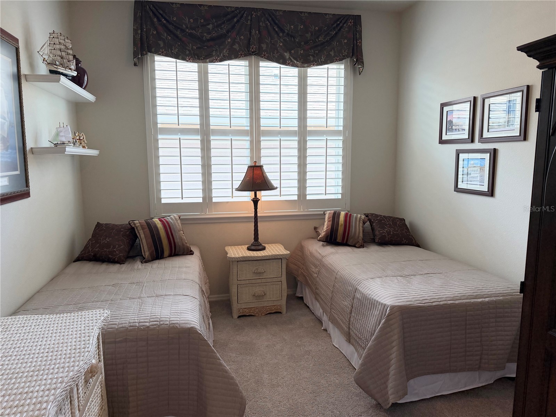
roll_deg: +0.8
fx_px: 385
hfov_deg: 71.6
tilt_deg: -6.1
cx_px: 278
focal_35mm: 24
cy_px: 208
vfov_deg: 56.8
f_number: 1.78
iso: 160
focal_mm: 6.76
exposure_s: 1/228
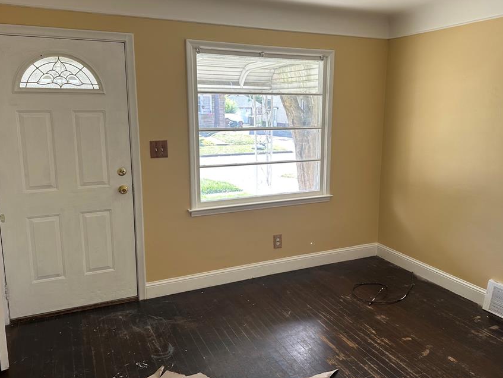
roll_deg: -0.7
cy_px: 175
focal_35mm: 29
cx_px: 273
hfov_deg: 61.5
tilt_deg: -10.9
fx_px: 422
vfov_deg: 48.2
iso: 64
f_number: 1.78
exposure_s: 1/121
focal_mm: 6.86
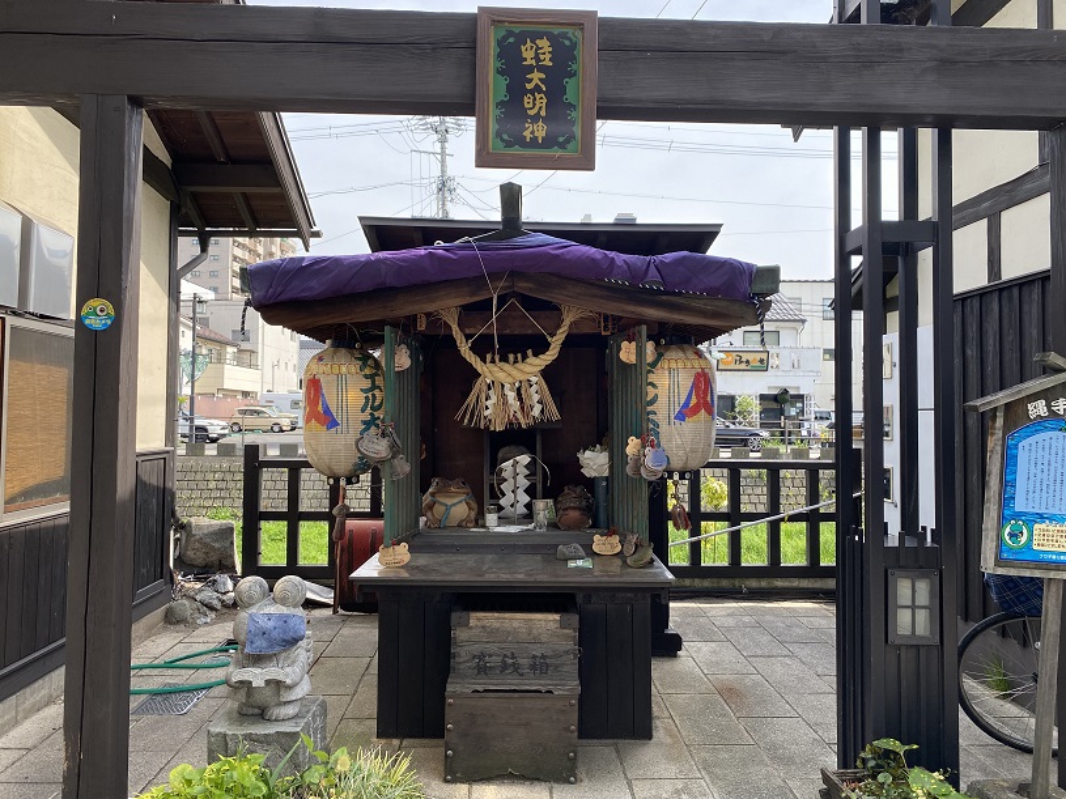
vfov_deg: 53.1
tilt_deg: +0.9
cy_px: 400
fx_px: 801
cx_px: 533
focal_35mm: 26
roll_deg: -0.4
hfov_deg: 67.3
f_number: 1.8
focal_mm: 4.25
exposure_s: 1/852
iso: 32
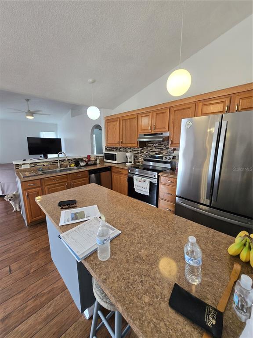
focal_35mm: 13
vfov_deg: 106.2
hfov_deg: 89.9
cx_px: 126
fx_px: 127
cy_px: 169
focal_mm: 1.7
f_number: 2.2
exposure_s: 1/60
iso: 125
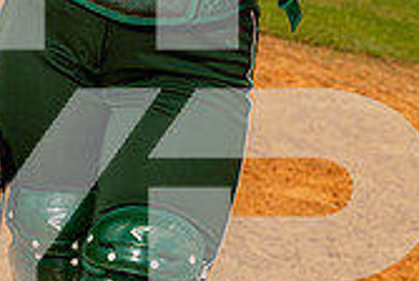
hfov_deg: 13.1
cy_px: -82
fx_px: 1819
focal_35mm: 156
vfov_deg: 8.7
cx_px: 108
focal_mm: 45
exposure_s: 1/250
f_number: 4.5
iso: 250
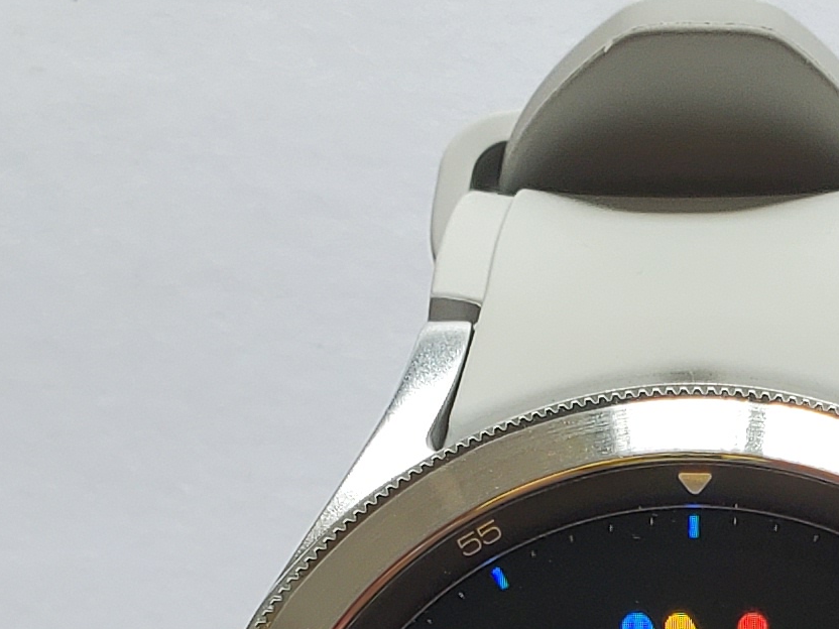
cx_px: 704
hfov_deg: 15.5
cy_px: 1018
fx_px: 3054
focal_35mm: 126
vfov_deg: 11.2
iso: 50
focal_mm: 4.3
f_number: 2.4
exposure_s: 1/132
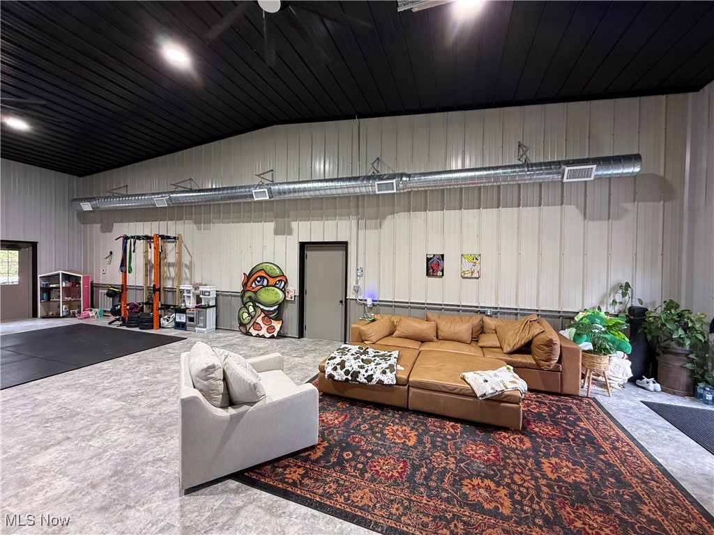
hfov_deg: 102.1
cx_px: 357
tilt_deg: -1.8
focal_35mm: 14
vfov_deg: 85.7
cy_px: 268
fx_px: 289
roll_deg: -0.8
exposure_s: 1/120
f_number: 2.2
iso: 160
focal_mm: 2.22
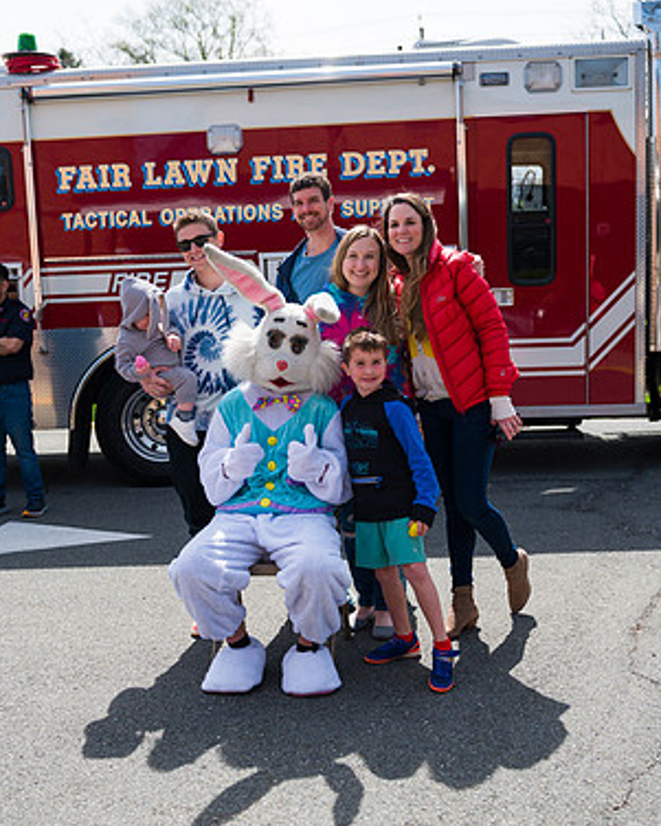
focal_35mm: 42
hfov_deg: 35.6
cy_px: 422
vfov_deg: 43.8
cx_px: 292
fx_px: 1027
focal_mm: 29
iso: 200
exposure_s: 1/3200
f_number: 4
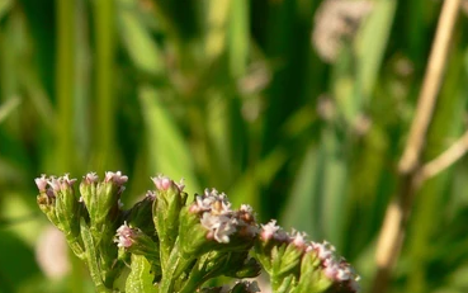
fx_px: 1148
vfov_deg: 14.3
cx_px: 103
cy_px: 302
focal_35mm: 90
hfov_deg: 22.8
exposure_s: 1/400
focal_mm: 8.2
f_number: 4
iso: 100
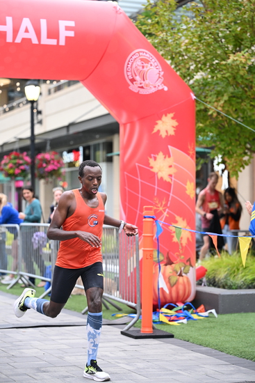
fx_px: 945
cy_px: 192
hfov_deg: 15.4
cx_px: 128
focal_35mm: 89
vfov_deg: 22.9
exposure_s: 1/640
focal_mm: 89
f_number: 2.8
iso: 1600
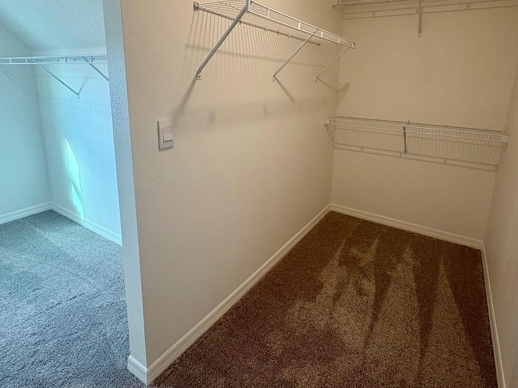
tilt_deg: -10.9
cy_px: 141
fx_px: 299
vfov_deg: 64.8
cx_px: 274
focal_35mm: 20
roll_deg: -0.1
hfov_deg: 81.7
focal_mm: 2.22
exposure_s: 1/120
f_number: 2.2
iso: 160
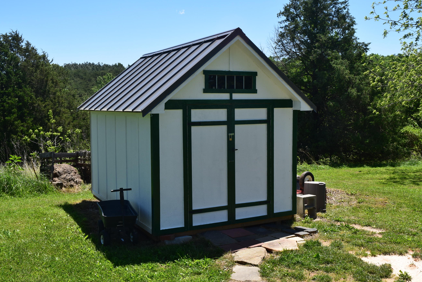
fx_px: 464
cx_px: 220
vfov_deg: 33.8
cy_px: 143
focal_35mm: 40
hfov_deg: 48.9
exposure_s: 1/400
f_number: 11
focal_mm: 23
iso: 400
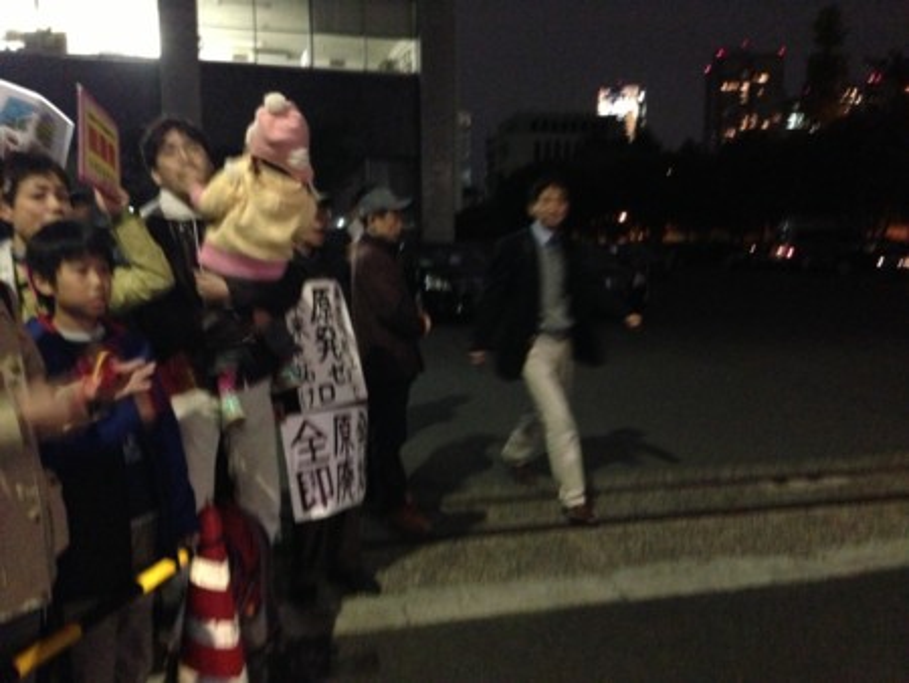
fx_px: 867
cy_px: 342
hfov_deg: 55.3
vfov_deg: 43.0
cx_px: 454
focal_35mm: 33
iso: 800
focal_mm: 4.13
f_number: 2.4
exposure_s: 1/15
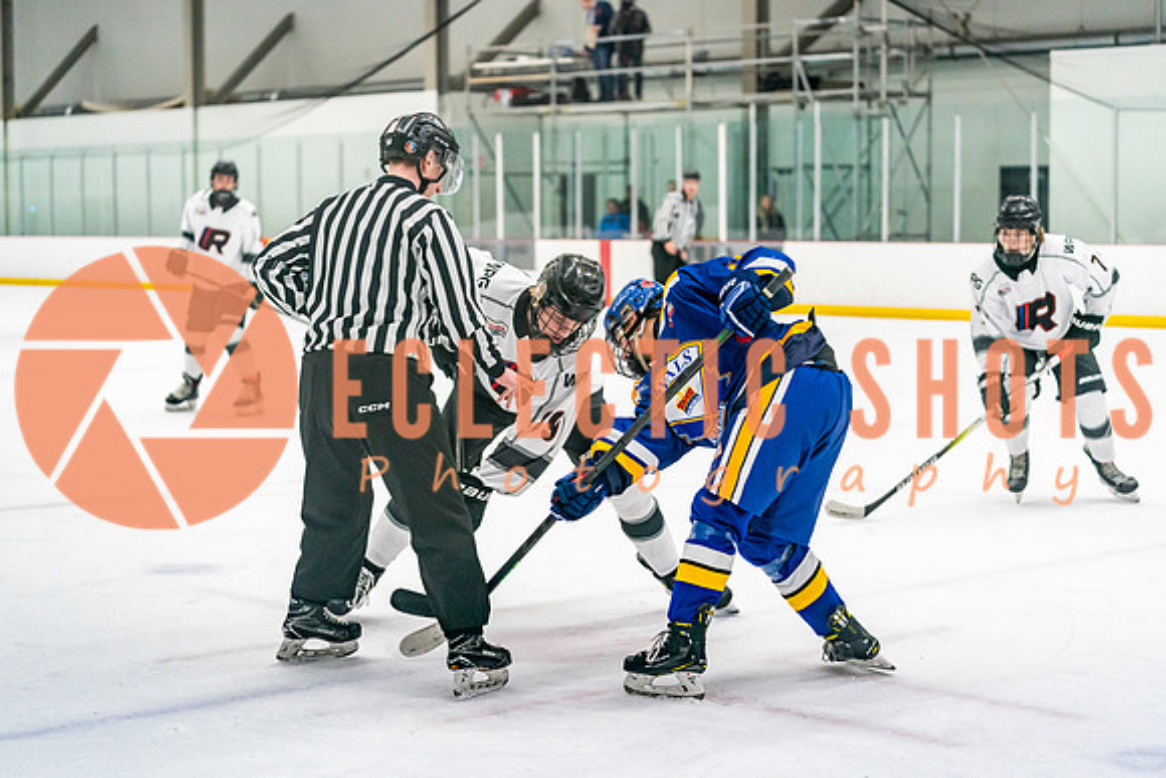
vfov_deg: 19.5
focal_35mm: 70
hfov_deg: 28.8
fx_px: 2268
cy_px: 389
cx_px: 583
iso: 3200
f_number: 2.8
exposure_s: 1/1250
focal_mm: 70
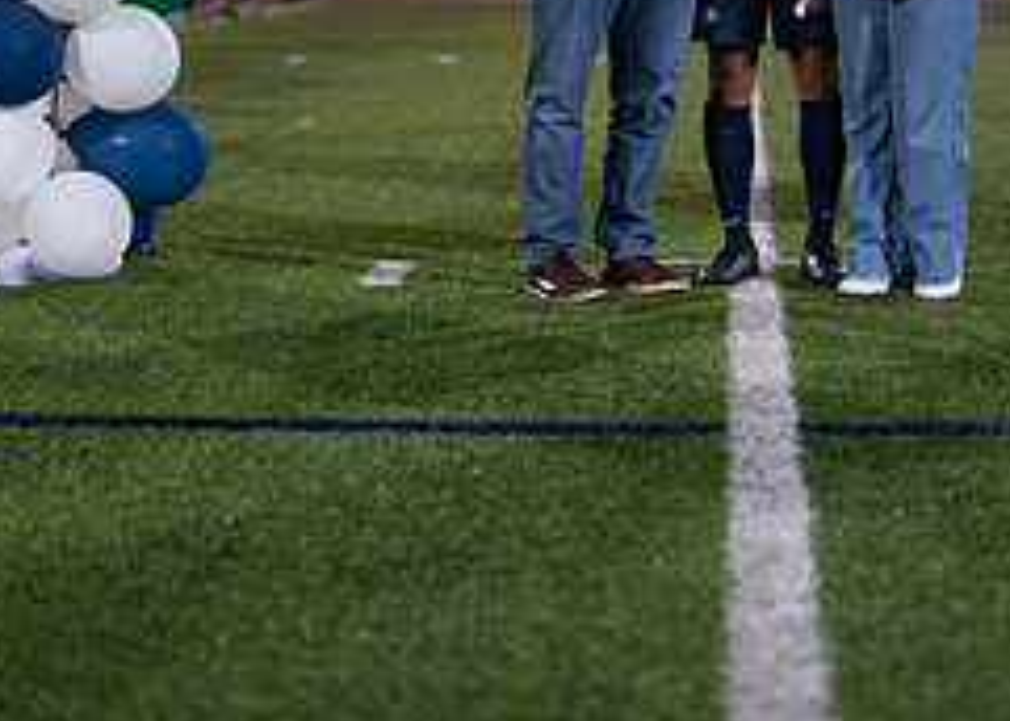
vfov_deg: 11.2
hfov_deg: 15.9
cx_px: 717
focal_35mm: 126
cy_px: -71
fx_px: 3613
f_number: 1.2
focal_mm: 50
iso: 250
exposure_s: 1/500
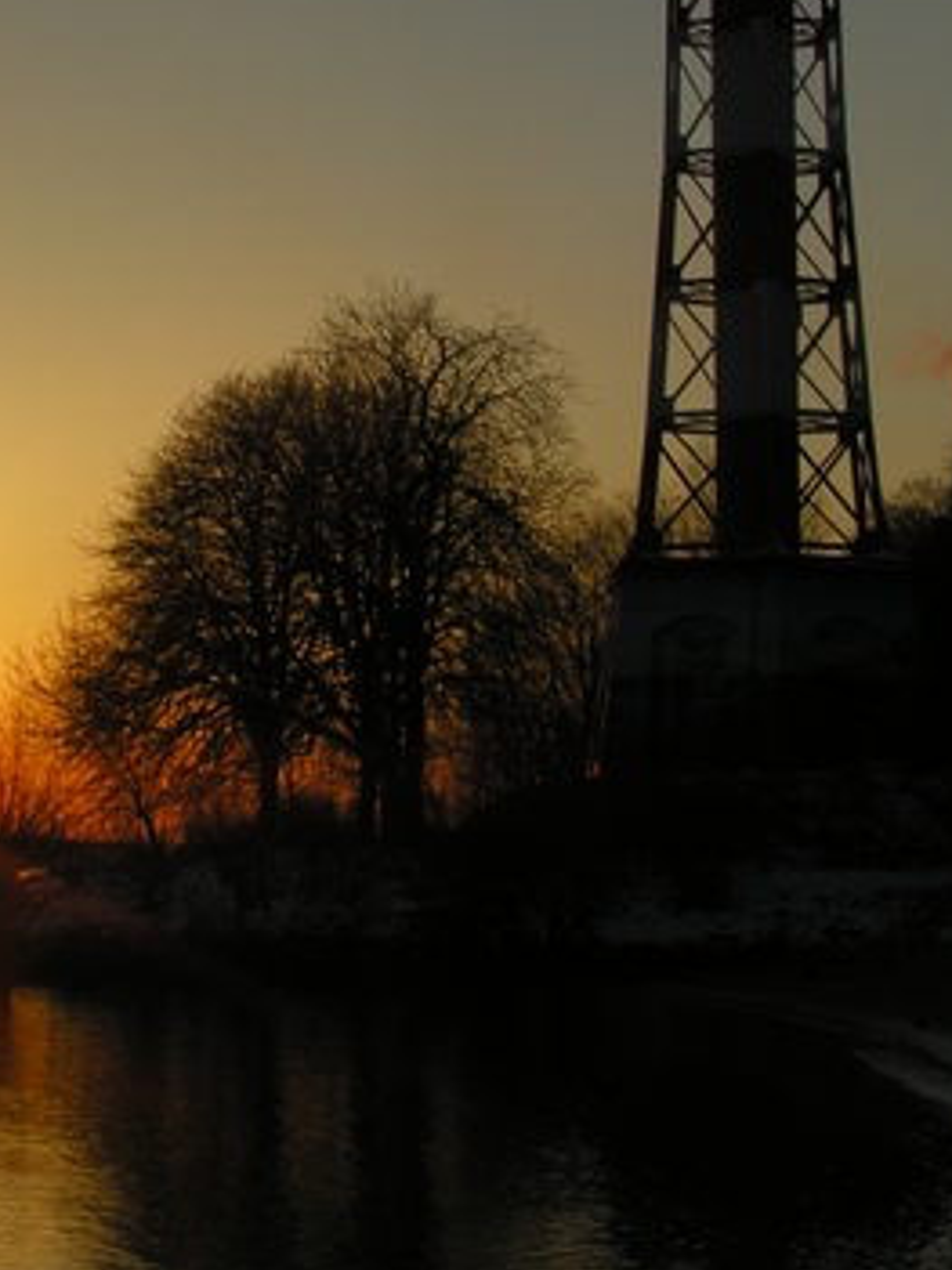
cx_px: 174
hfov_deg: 12.9
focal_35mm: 114
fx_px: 4183
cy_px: 496
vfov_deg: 17.3
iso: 50
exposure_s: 1/119
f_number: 7.8
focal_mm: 12.7
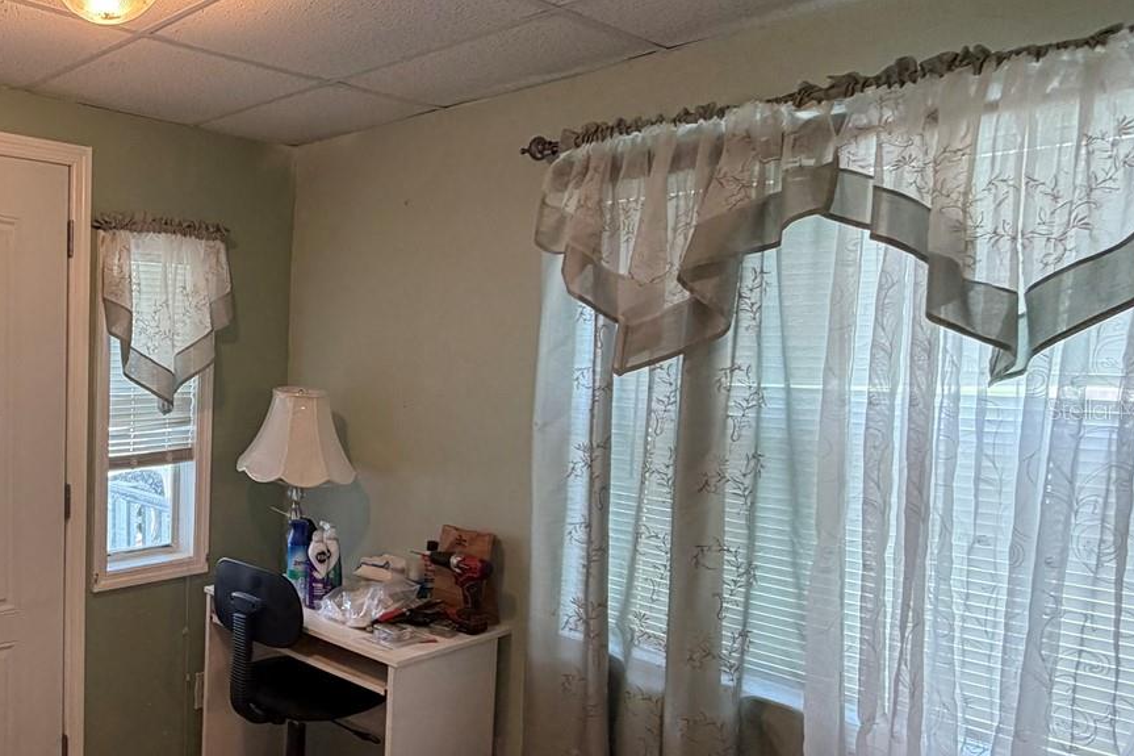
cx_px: 120
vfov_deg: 47.9
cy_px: 409
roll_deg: +0.3
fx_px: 850
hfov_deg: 58.0
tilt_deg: -5.2
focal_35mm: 27
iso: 200
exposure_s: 1/60
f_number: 2.2
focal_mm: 2.22
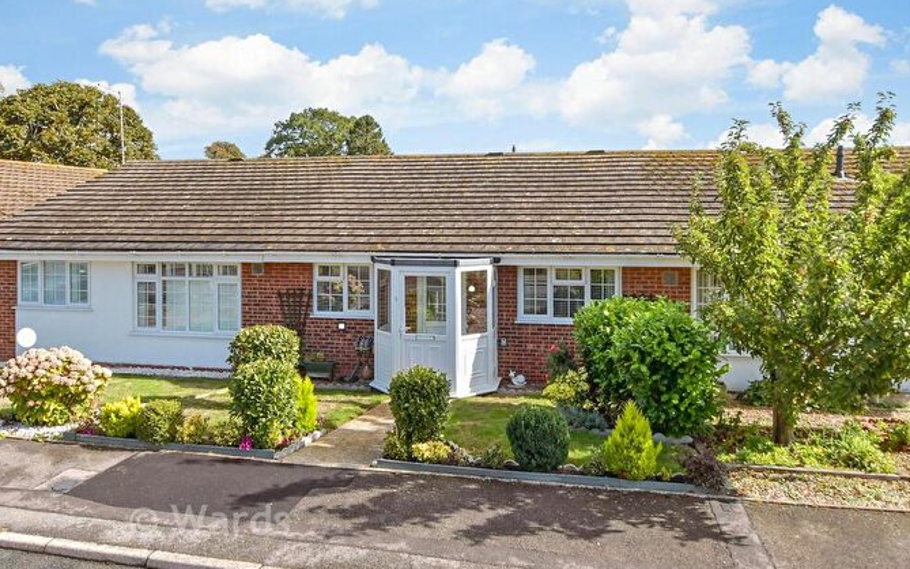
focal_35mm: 16
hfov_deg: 97.8
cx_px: 438
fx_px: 397
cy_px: 303
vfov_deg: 71.2
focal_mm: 10
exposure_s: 1/160
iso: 125
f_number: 8
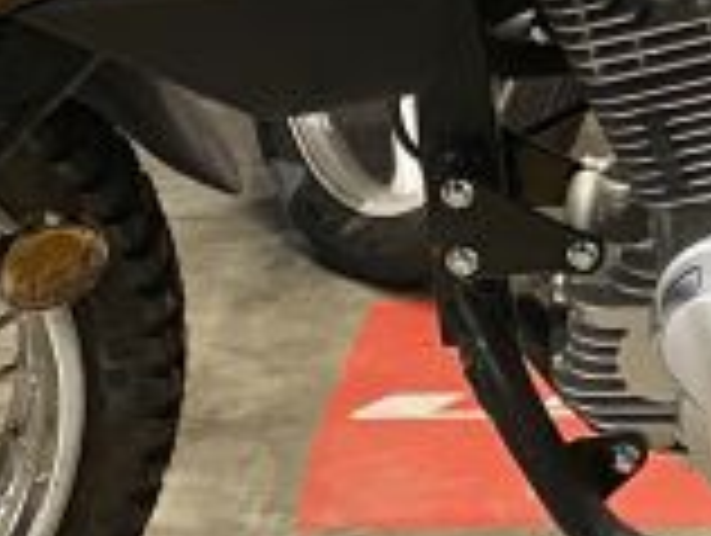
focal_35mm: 174
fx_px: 3579
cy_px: -142
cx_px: 824
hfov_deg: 11.2
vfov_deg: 8.4
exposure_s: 1/50
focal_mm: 4.25
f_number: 1.8
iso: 250
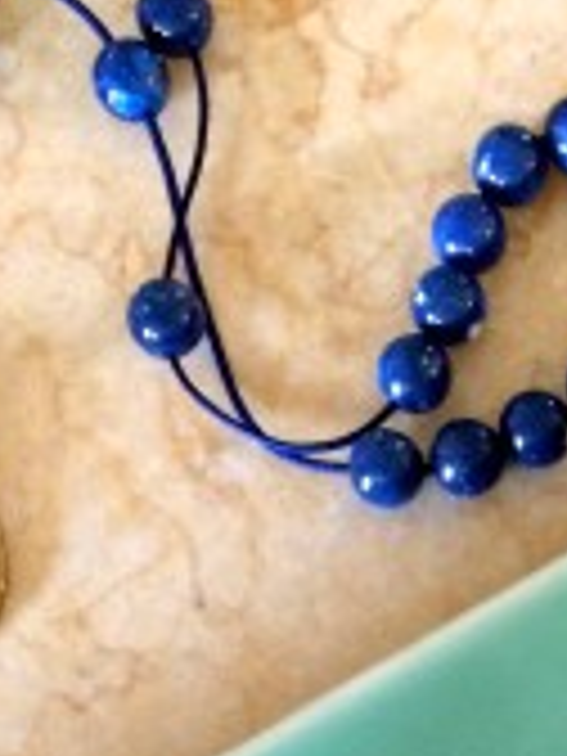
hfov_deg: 13.5
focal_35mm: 107
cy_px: 1130
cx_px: 680
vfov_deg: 16.7
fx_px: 2337
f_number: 2.2
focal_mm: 4.12
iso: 250
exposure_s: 1/30
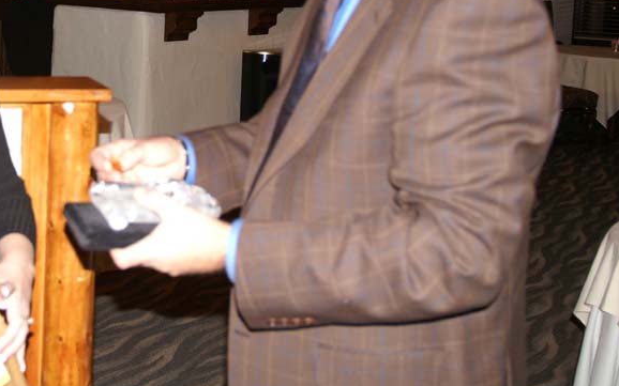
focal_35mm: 65
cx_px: 115
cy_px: 42
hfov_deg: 30.7
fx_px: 1096
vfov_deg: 19.6
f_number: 3.5
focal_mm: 24
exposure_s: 1/60
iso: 200
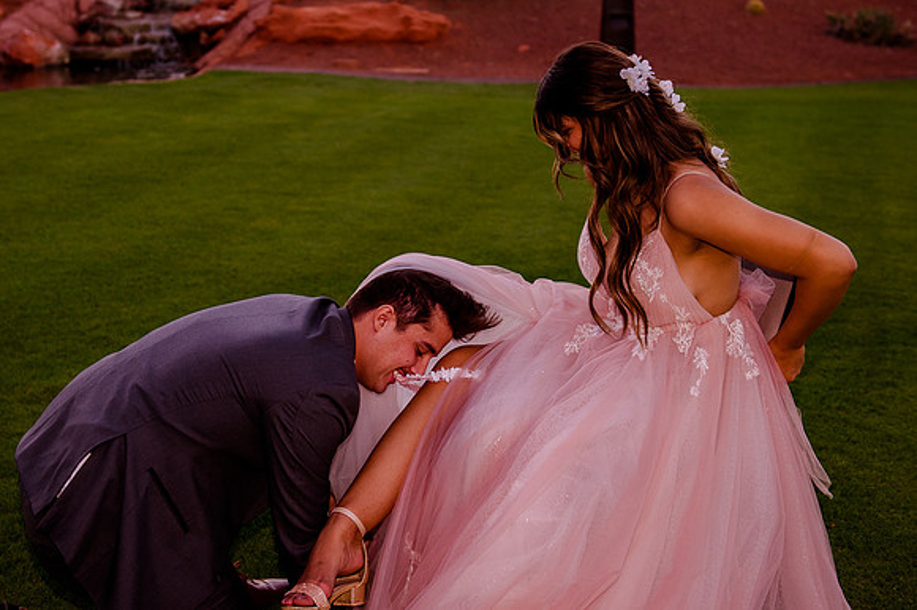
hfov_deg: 33.9
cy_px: 201
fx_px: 1501
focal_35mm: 59
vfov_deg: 22.9
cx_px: 392
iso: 640
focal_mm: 44
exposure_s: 1/320
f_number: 3.2
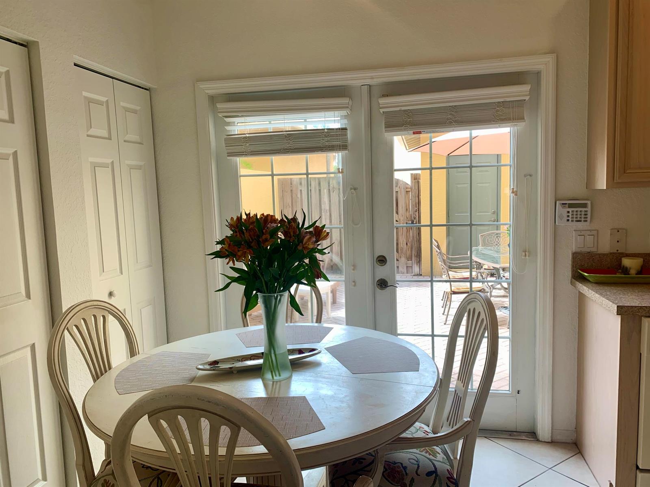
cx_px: 325
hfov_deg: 67.3
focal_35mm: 26
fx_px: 488
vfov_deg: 53.1
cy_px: 244
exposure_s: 1/128
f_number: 1.8
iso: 25
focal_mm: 4.25
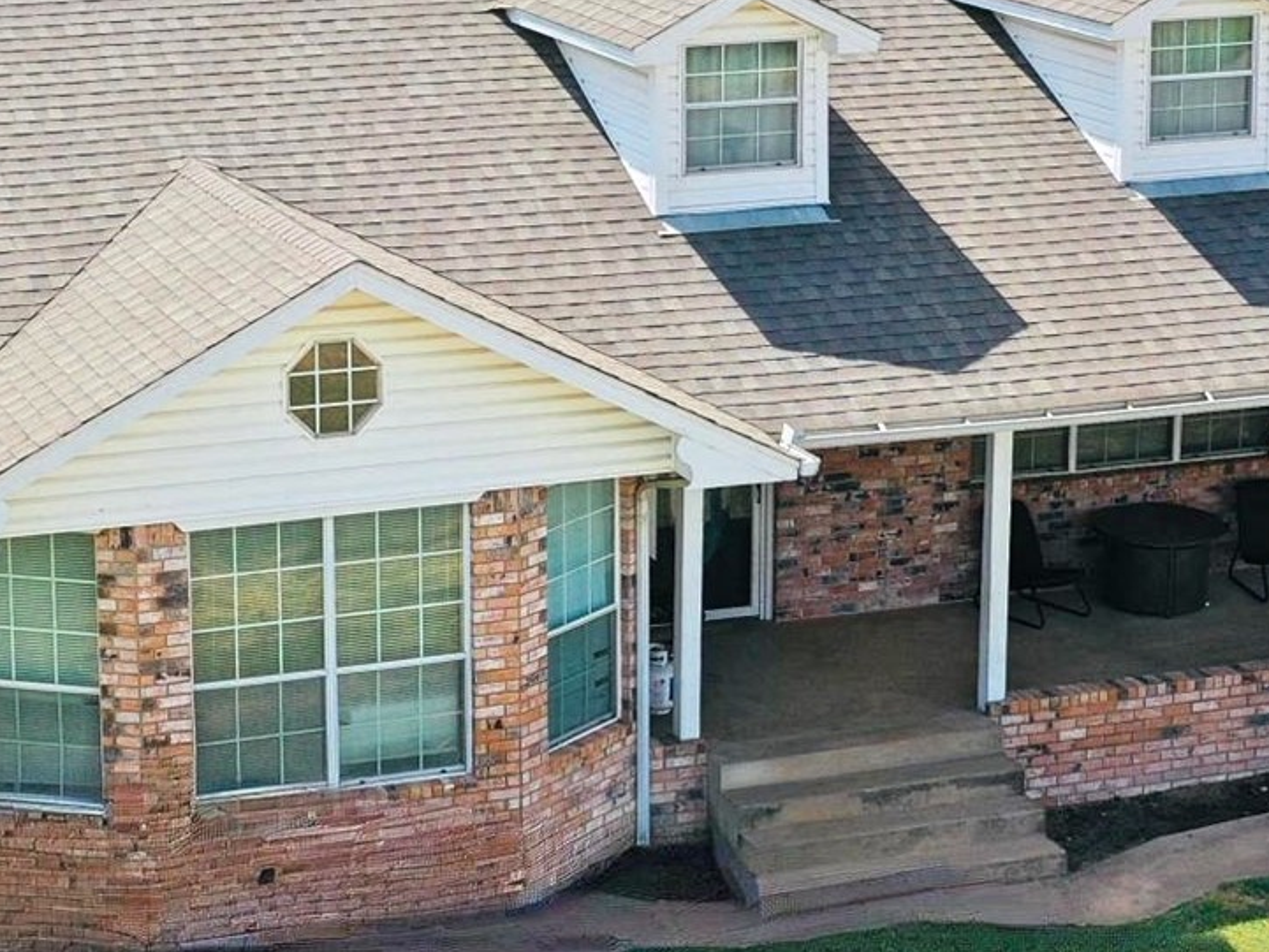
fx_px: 2787
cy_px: 316
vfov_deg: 19.3
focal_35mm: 76
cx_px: 495
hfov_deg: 25.6
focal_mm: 10.26
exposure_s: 1/800
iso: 100
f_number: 4.5
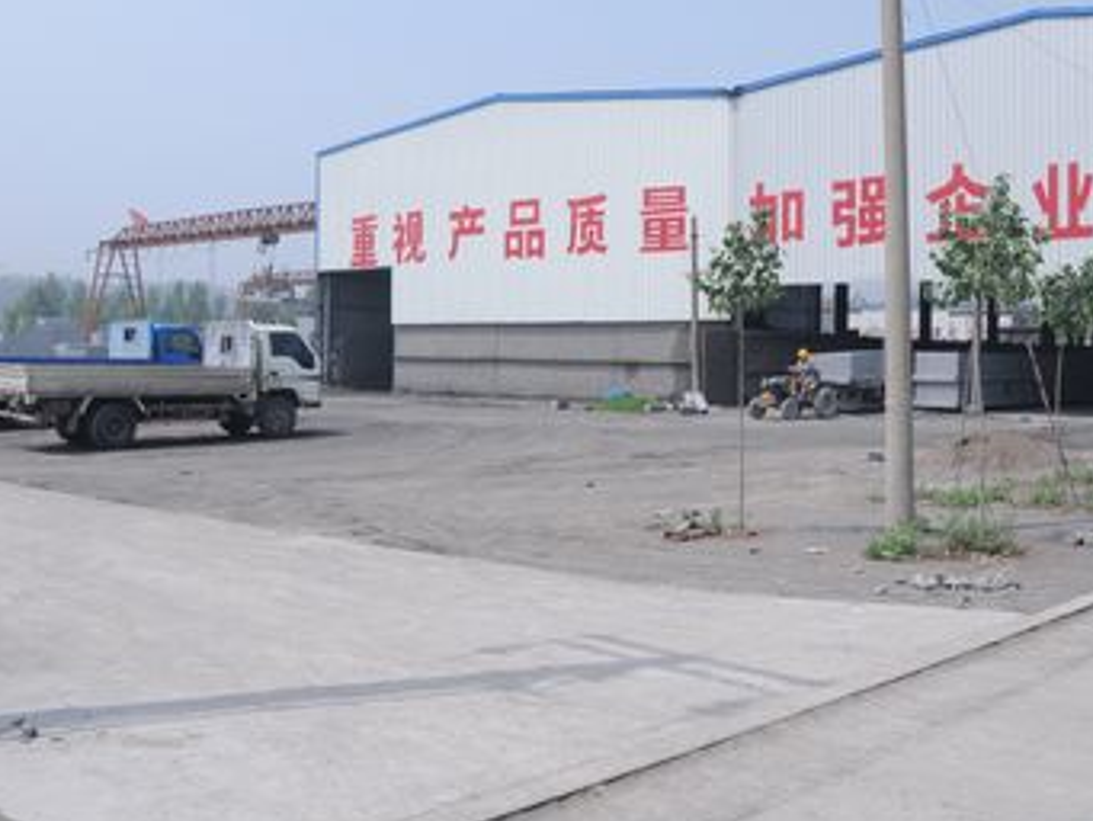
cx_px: 590
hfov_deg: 48.9
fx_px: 1200
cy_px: 317
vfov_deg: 37.6
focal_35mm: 38
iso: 320
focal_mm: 18
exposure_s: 1/500
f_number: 11
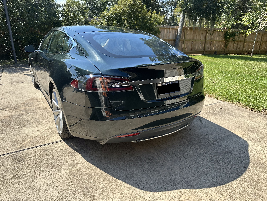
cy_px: 100
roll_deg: -1.5
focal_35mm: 24
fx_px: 185
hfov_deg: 71.6
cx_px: 134
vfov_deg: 56.8
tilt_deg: -19.1
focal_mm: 6.86
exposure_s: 1/2203
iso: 80
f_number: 1.78
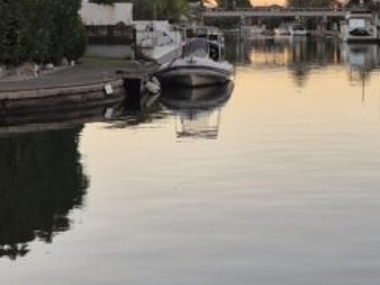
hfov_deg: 19.7
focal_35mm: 97
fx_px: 1064
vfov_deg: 15.0
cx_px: 372
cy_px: 5
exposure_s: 1/850
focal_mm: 5.4
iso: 80
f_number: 1.8
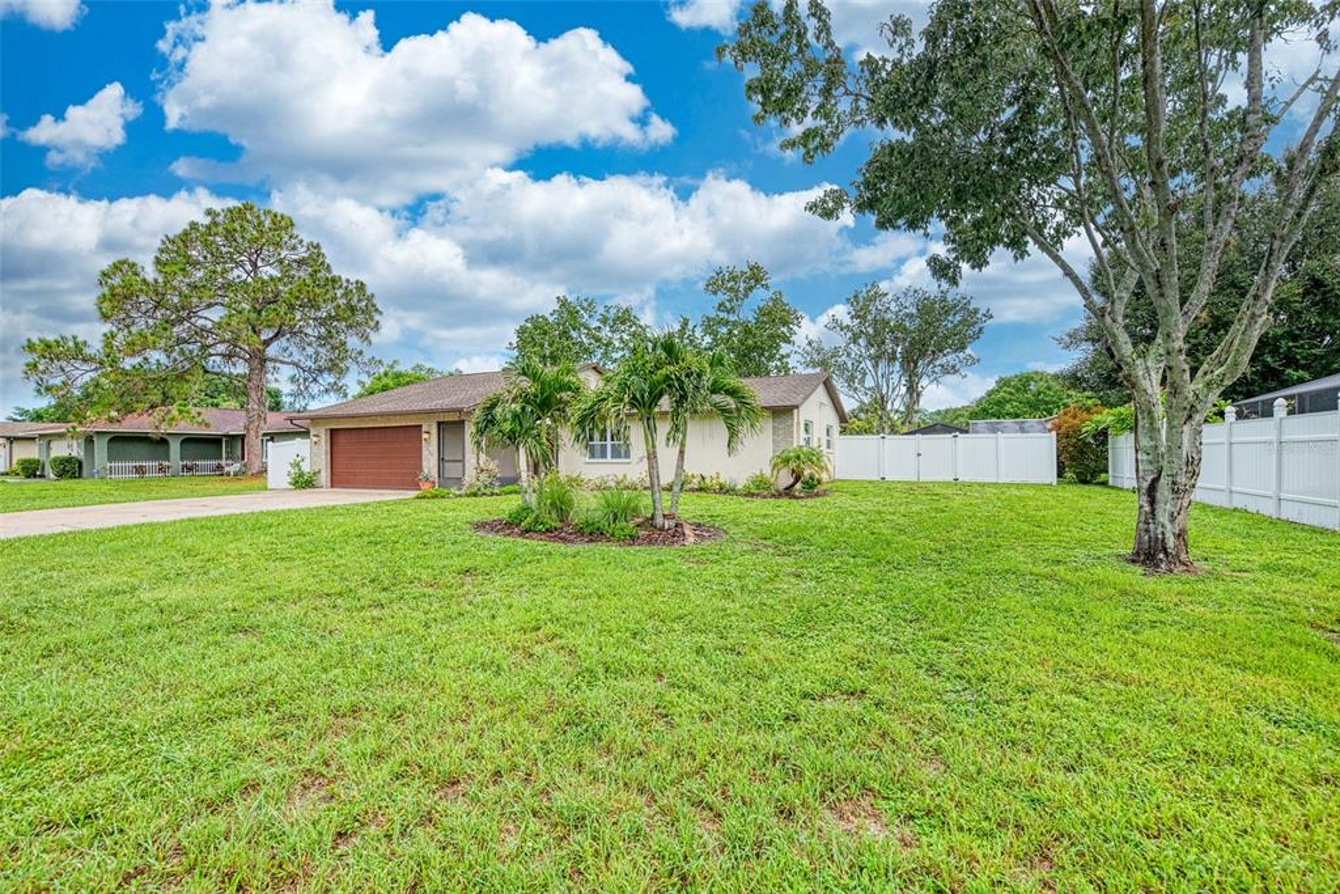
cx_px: 670
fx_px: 558
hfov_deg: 100.4
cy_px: 447
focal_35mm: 15
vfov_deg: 77.3
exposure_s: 1/400
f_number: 7.1
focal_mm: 15
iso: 400
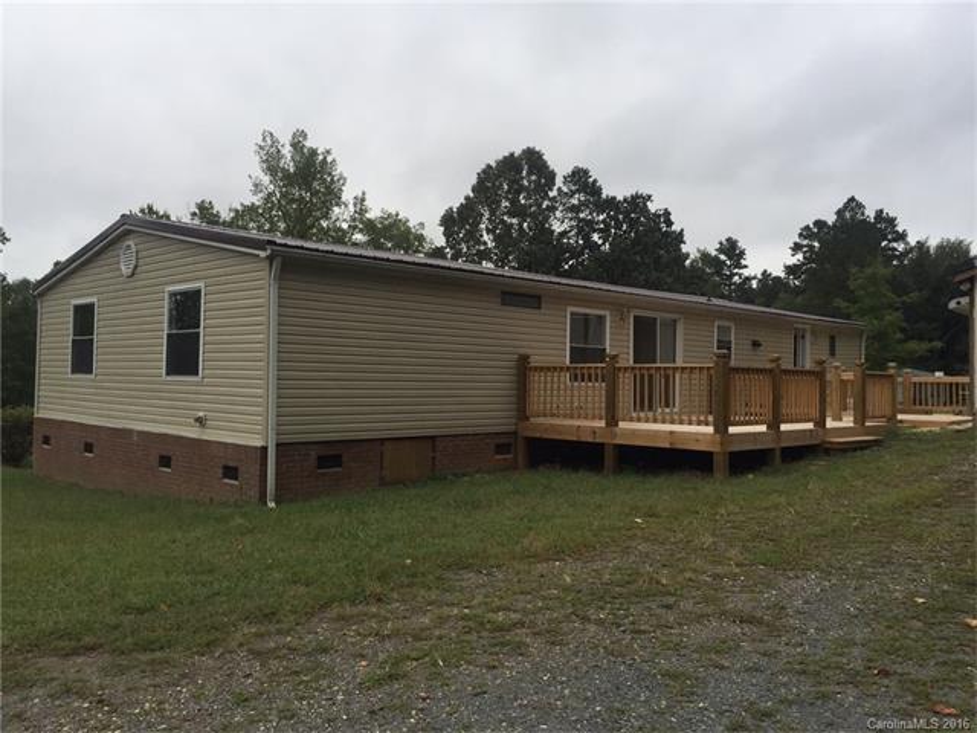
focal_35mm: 29
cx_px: 488
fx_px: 818
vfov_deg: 48.2
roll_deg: -0.9
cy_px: 366
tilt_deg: +1.9
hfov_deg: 61.7
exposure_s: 1/465
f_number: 2.2
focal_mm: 4.15
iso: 32
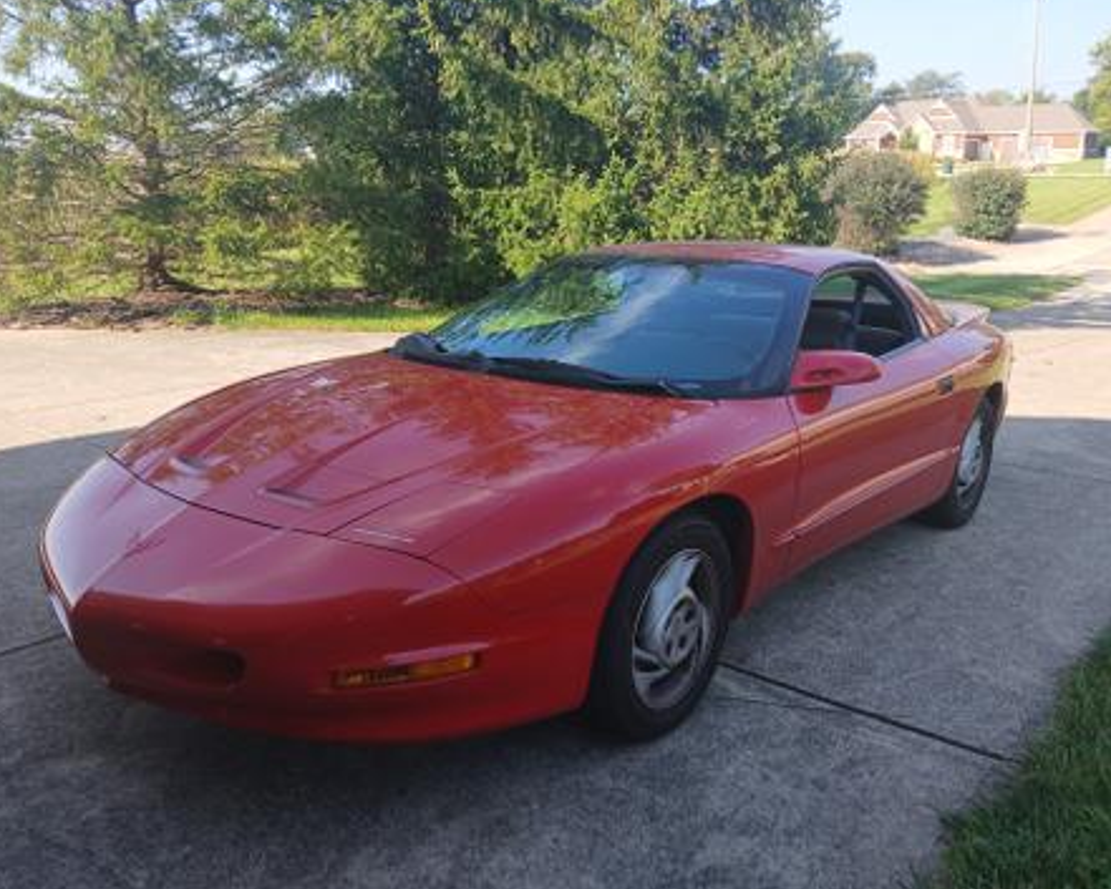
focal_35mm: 29
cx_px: 539
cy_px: 438
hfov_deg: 60.4
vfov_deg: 50.0
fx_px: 954
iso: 20
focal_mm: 3.98
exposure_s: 1/132
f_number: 1.8
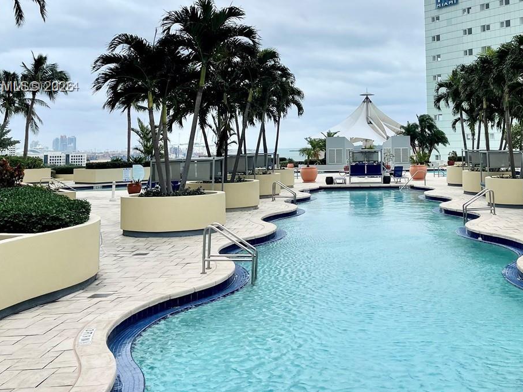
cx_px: 355
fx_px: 665
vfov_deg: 32.1
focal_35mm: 44
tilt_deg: +5.8
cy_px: 87
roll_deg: +0.8
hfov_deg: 42.3
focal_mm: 5.1
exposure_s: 1/2924
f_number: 1.6
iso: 32
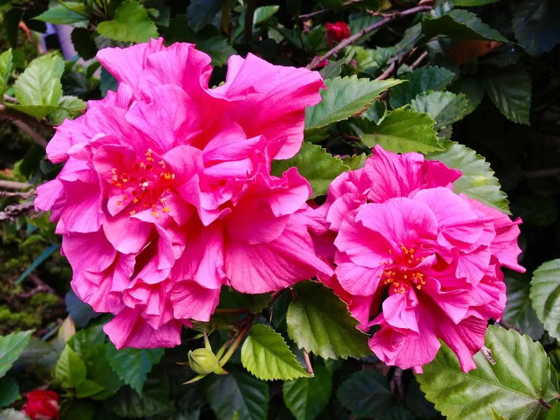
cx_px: 280
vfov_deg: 42.9
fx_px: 534
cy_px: 210
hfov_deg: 55.4
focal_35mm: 33
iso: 50
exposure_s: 1/376
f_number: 2.4
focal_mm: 4.13
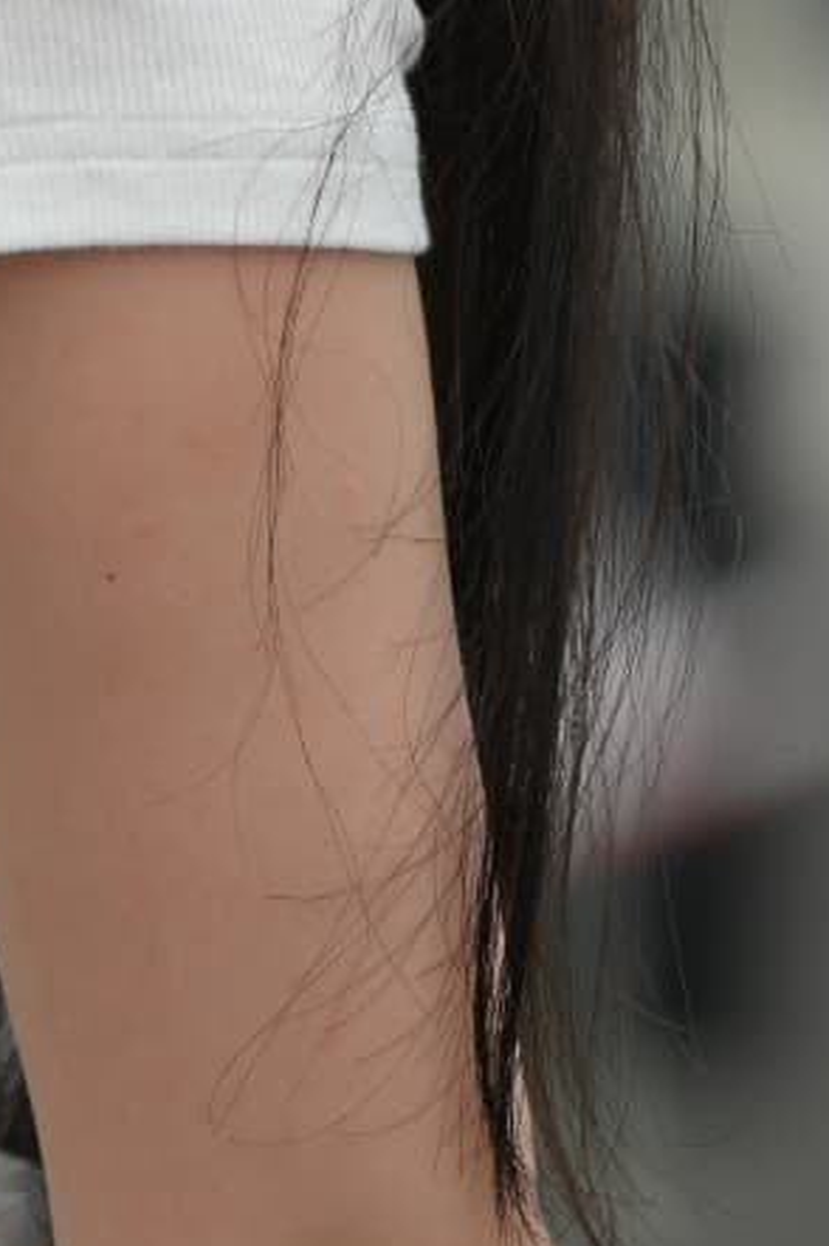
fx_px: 28193
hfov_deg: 1.7
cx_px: -420
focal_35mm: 815
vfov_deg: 2.5
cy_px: -600
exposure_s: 1/640
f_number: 4.5
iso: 160
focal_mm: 200
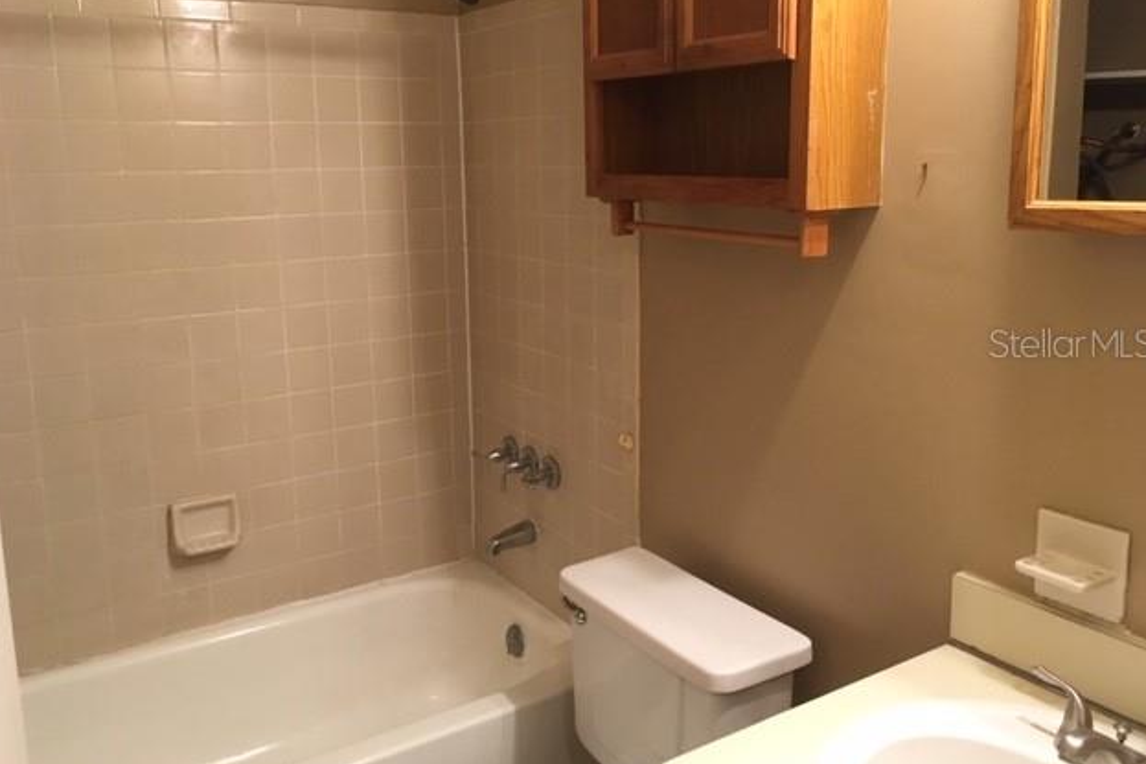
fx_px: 987
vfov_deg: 42.3
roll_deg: +1.3
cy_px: 342
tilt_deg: -12.0
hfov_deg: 60.3
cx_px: 574
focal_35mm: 31
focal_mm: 4.15
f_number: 2.2
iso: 160
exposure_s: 1/30
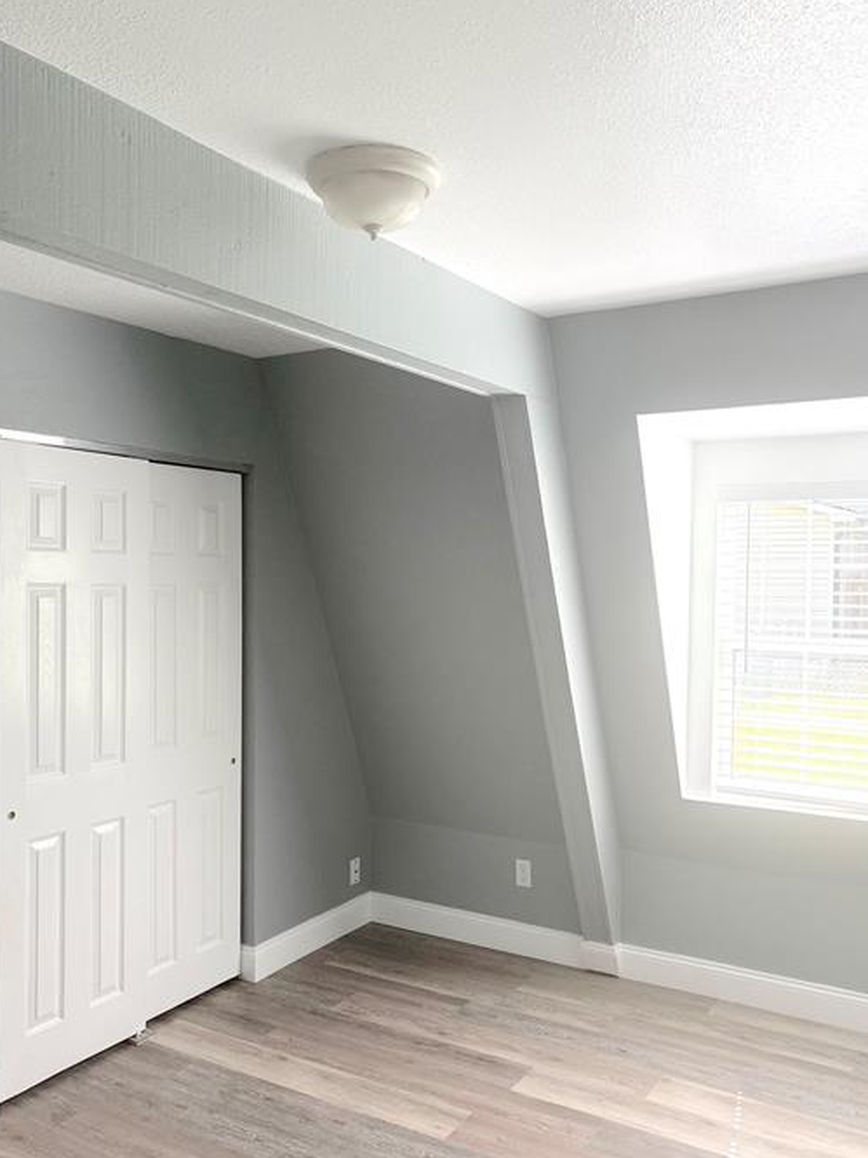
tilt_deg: -2.2
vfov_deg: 60.0
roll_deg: +0.0
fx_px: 1004
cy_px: 605
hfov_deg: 46.8
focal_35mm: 30
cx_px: 411
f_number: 1.6
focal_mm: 5.96
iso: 40
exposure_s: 1/302
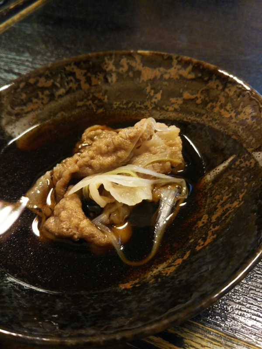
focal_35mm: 30
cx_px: 131
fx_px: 303
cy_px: 174
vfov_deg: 60.0
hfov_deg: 46.8
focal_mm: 4
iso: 160
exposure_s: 1/33
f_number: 2.2
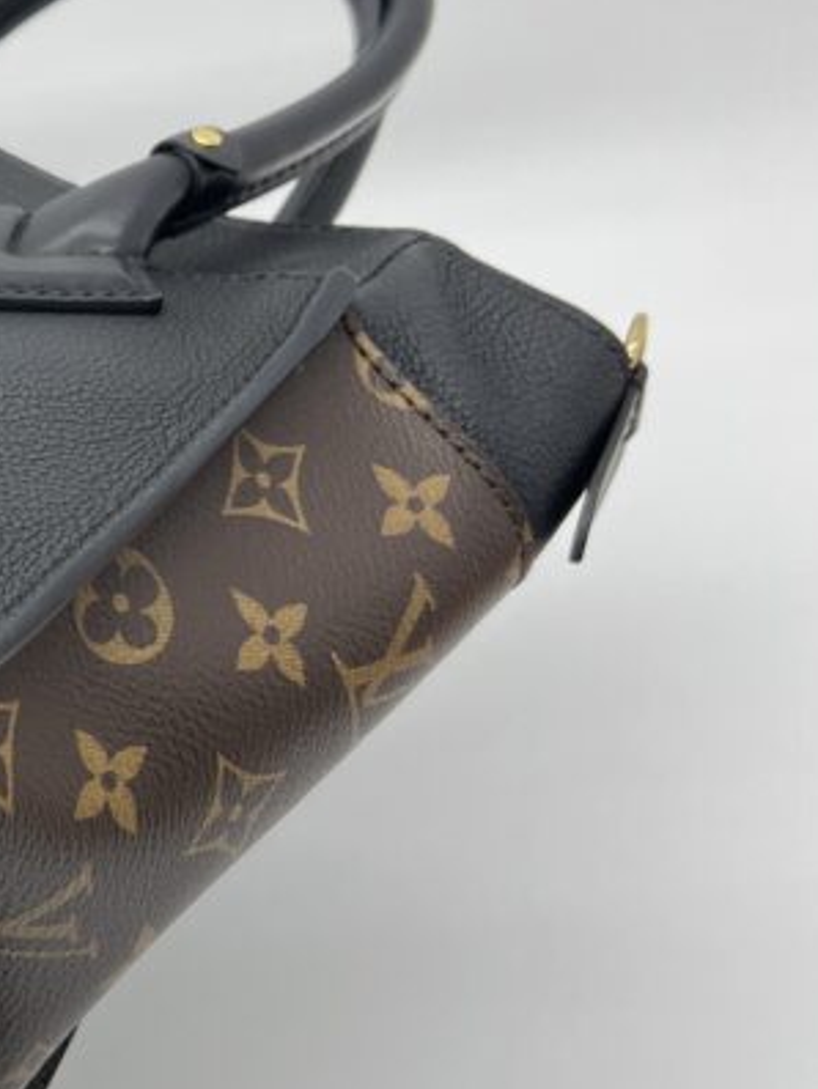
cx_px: -198
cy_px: 554
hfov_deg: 20.4
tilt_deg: -38.4
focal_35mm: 67
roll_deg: +12.5
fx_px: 2110
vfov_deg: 29.0
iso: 50
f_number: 1.5
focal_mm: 5.7
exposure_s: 1/100
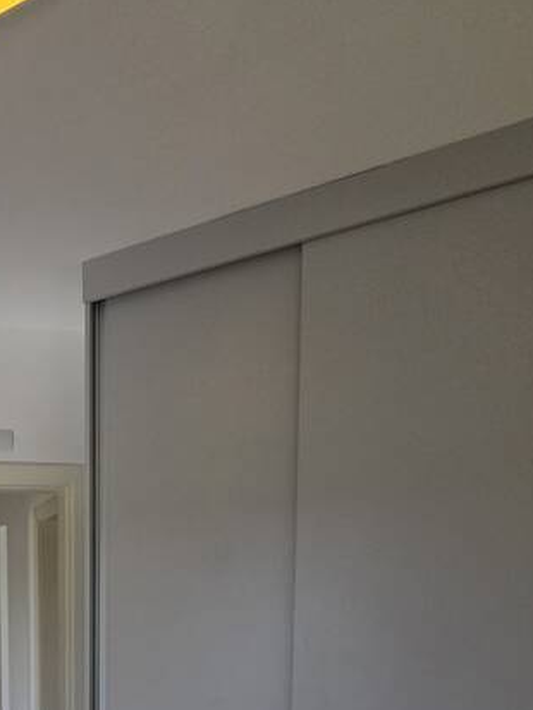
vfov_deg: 44.8
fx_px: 698
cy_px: 727
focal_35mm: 34
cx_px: -38
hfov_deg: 36.2
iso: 100
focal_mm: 2.2
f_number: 1.9
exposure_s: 1/2000
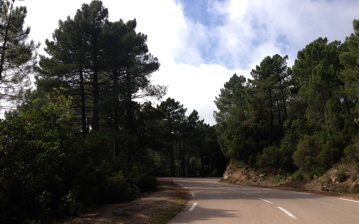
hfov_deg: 51.5
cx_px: 180
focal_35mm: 38
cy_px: 134
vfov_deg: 33.5
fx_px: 372
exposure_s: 1/1200
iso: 64
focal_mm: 4.28
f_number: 2.4
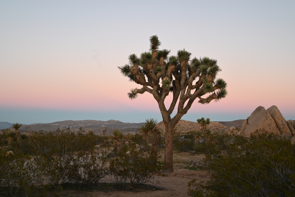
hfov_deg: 49.5
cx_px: 148
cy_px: 98
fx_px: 320
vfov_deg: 34.2
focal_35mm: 39
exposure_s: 1/40
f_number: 5.3
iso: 280
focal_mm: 39
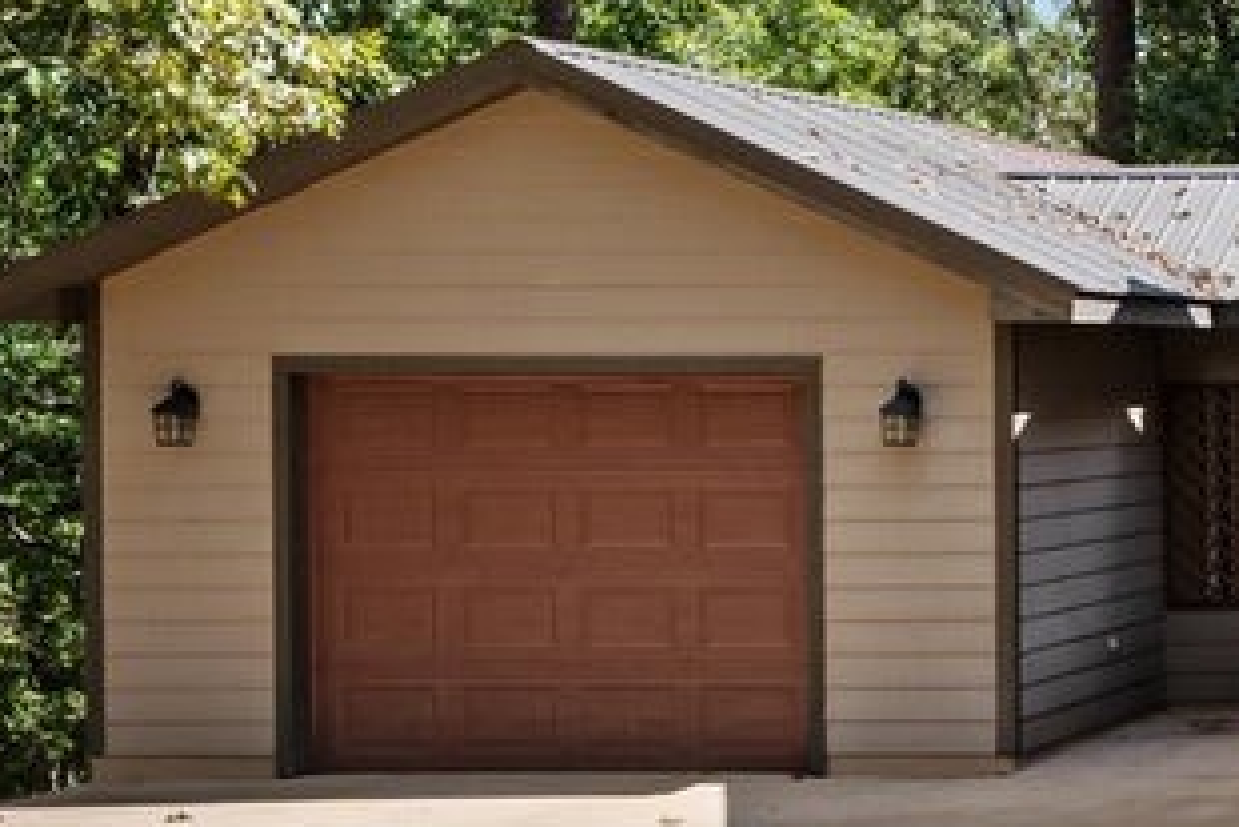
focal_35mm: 107
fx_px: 3683
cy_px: 384
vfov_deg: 12.8
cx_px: 2062
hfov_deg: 16.6
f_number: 9
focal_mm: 21.6
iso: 200
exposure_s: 1/250
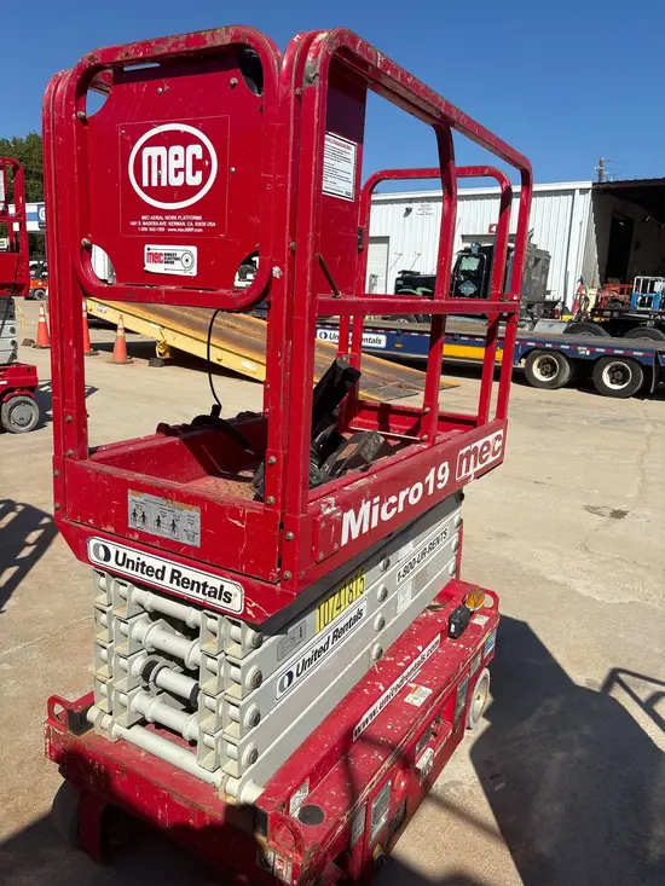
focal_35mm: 26
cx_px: 332
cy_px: 443
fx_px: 666
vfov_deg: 67.3
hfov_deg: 53.1
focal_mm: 5.96
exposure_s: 1/4425
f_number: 1.6
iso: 50
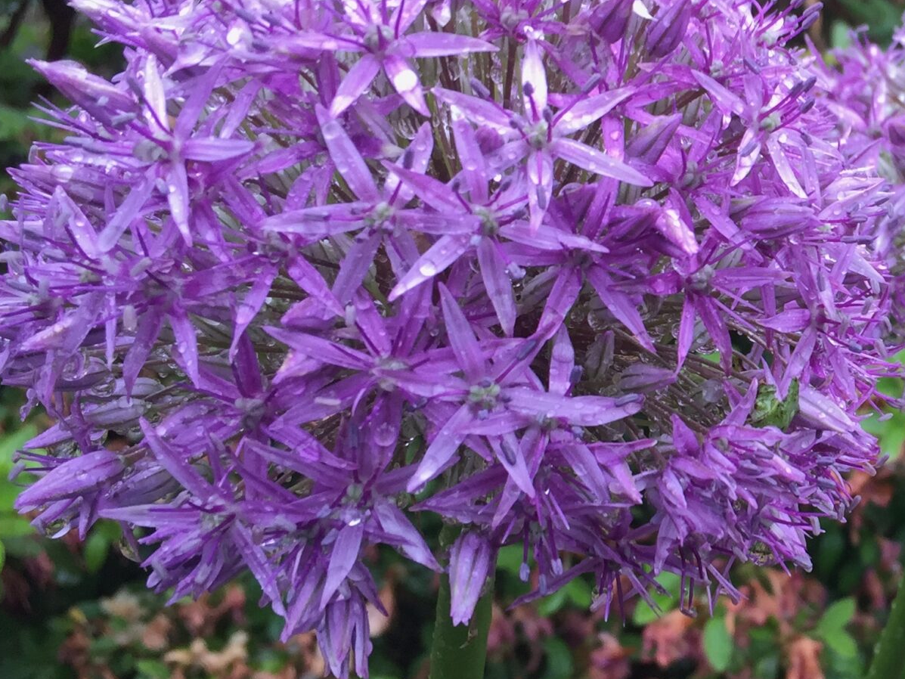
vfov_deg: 23.7
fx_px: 1621
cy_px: 361
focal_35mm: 62
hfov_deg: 28.9
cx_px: 938
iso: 50
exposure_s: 1/120
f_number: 2.2
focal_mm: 4.15
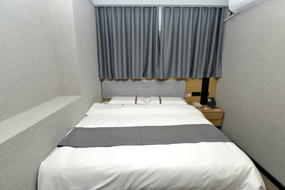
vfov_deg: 67.4
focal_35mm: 18
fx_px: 143
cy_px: 95
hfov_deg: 90.0
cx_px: 142
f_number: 7.1
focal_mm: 18
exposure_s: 1/60
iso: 400
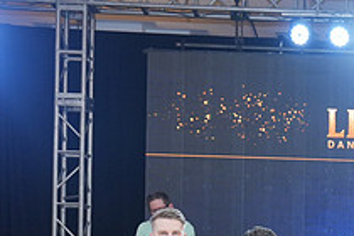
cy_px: 313
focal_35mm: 91
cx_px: 394
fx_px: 895
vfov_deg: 14.4
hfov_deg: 21.2
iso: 1250
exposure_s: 1/200
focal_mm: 33
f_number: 4
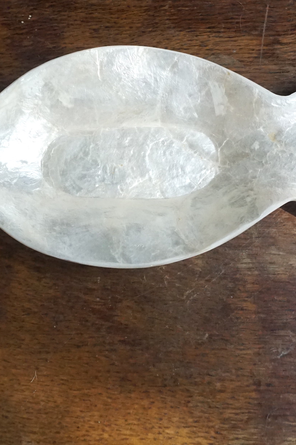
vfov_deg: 41.0
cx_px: 132
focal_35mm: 47
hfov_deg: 28.6
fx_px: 580
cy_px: 124
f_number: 9
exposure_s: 1/640
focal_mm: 16
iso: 3200
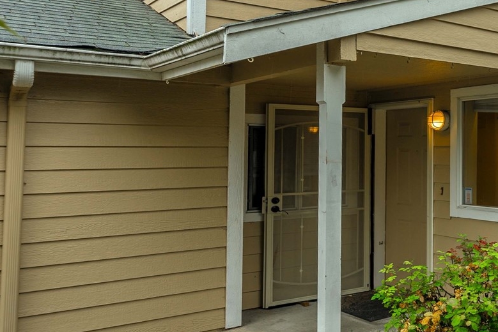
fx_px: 512
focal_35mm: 37
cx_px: 500
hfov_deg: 44.1
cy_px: 20
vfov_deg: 33.6
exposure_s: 1/50
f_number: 7.1
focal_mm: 17
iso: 80
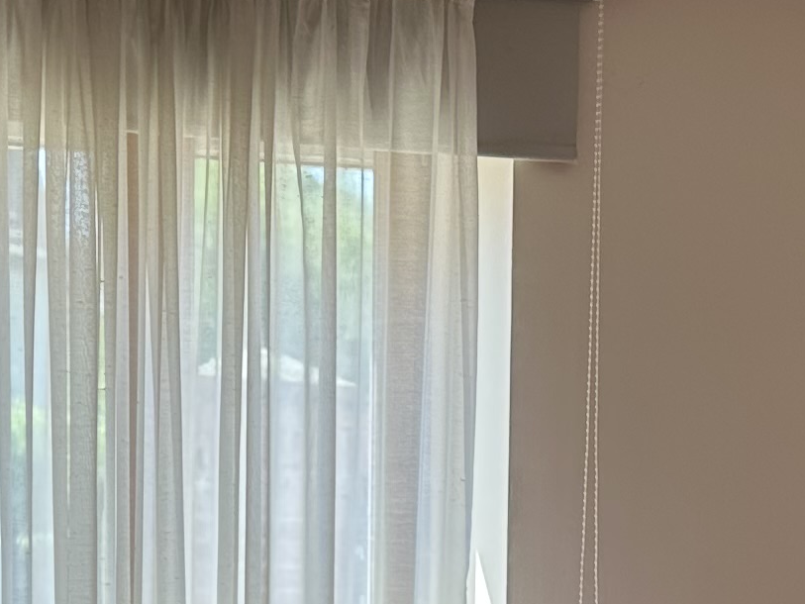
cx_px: 398
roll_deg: -1.7
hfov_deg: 16.5
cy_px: 825
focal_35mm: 119
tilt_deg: -3.0
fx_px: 2768
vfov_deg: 12.0
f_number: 1.78
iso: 64
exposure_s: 1/157
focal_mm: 6.86
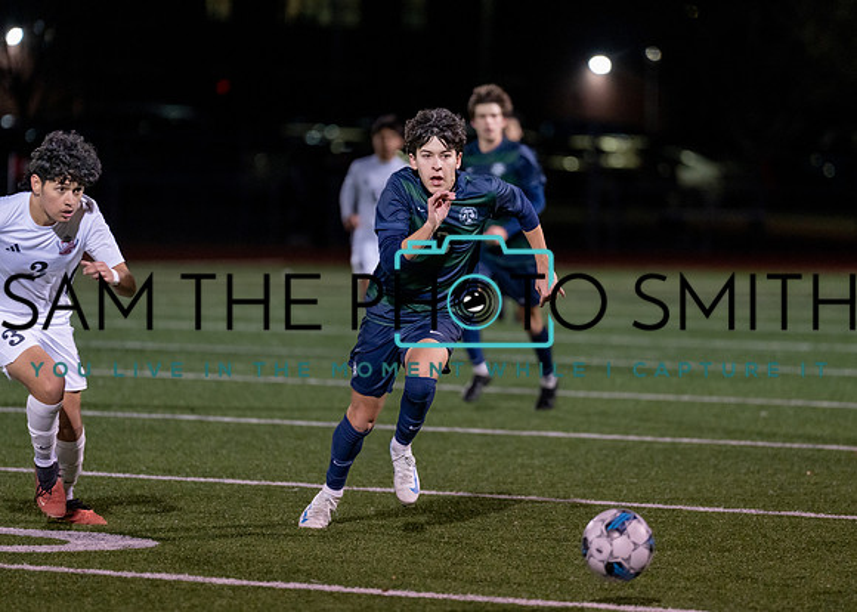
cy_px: 286
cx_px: 443
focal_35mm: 253
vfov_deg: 5.7
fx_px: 6160
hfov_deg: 8.0
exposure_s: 1/1000
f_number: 2.8
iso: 2500
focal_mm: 200
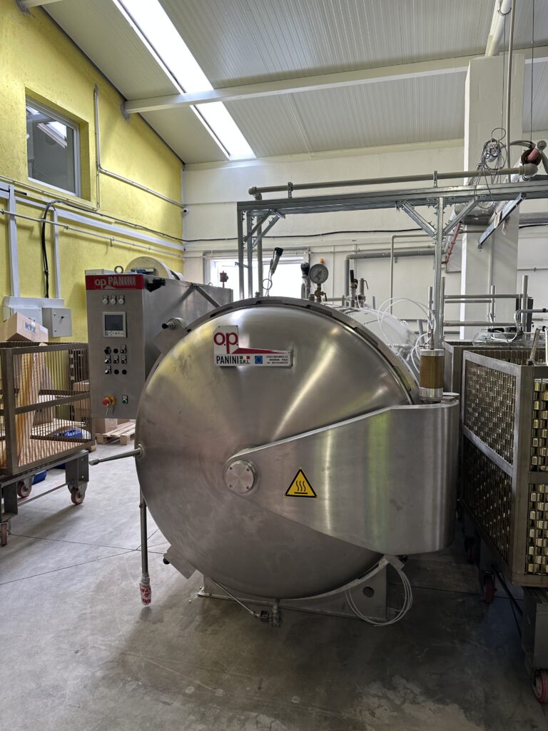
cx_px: 274
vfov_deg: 71.6
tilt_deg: -6.0
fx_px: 507
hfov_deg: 56.8
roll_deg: +1.3
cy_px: 366
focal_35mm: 24
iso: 50
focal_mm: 6.86
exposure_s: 1/104
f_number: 1.78
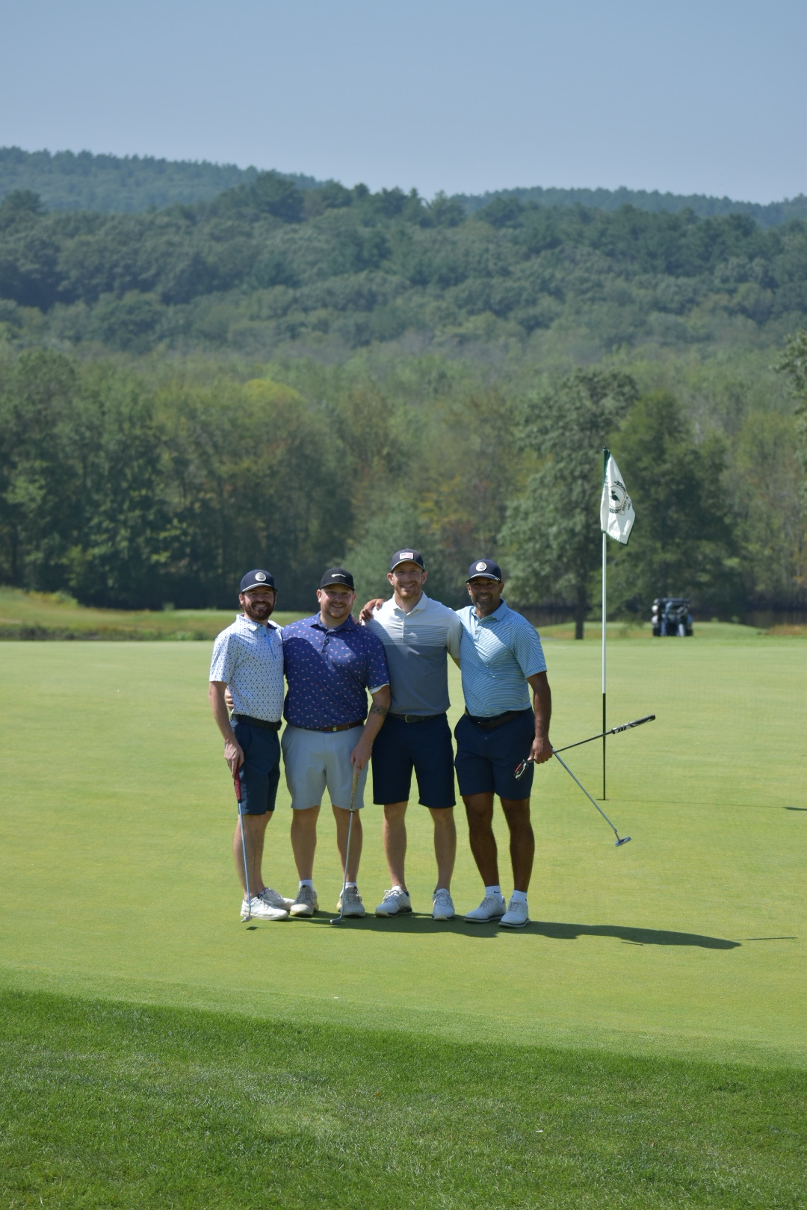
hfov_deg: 9.3
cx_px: 404
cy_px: 605
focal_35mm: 147
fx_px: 4942
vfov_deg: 14.0
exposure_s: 1/1600
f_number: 5.6
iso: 200
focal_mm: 98
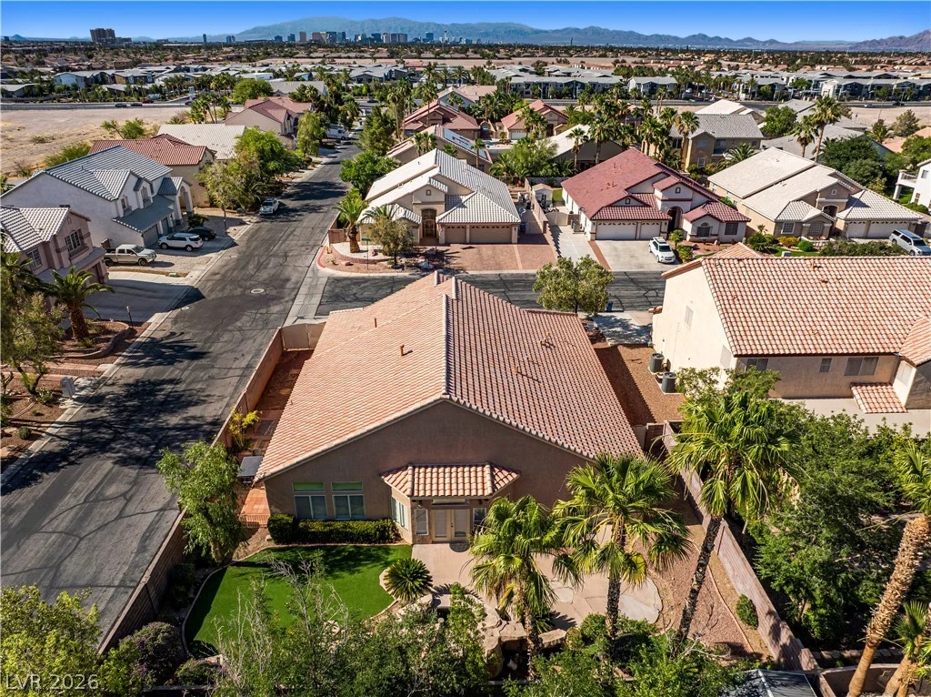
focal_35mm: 24
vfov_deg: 56.7
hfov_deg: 71.6
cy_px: 348
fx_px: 645
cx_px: 466
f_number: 2.8
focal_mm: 12.29
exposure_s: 1/320
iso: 130
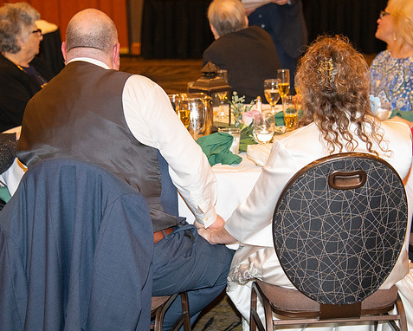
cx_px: 199
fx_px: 1284
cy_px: 167
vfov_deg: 14.7
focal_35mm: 105
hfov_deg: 18.3
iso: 2000
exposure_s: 1/60
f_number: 5.6
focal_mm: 92
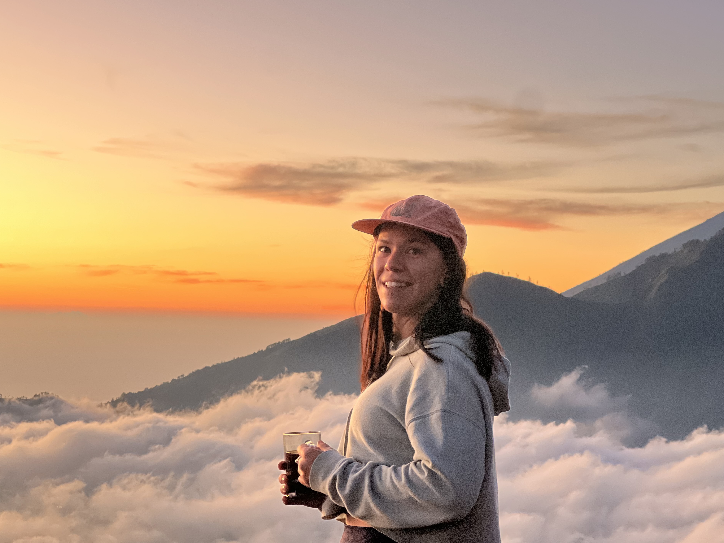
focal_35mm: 82
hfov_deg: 23.8
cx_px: 362
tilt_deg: +0.6
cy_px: 278
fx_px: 1715
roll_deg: -1.9
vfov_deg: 18.0
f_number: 2.8
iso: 320
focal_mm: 9
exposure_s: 1/40
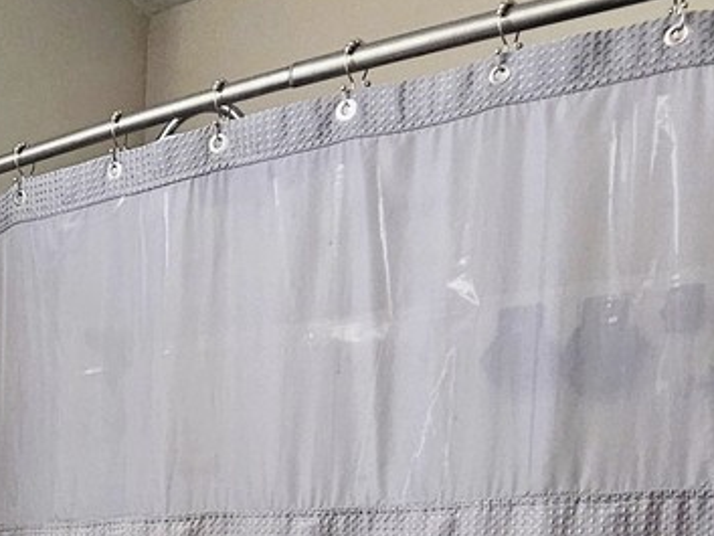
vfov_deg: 23.0
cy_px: 773
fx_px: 1094
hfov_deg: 30.4
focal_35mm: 53
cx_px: -158
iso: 200
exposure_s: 1/60
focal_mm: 2.2
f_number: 2.2
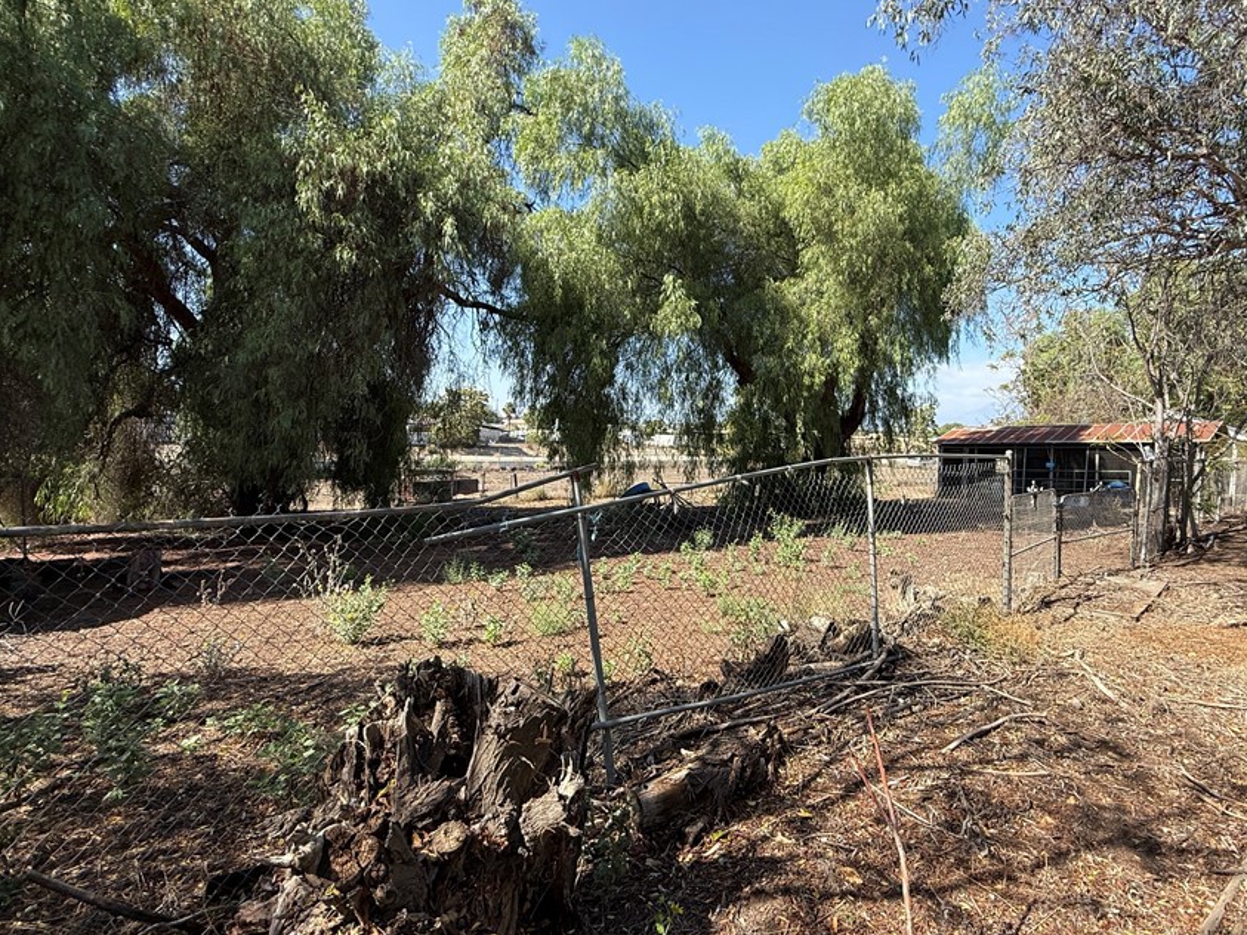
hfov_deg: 90.7
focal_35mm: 17
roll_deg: -2.8
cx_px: 695
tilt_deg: -3.6
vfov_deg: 74.7
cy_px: 472
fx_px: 612
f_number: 2.2
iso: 50
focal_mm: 2.22
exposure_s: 1/644
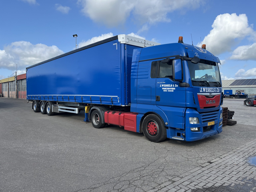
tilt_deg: +0.5
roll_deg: -0.8
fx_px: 192
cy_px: 96
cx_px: 128
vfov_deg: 53.1
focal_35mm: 26
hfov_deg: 67.3
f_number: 1.6
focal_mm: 5.1
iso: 50
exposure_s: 1/2179
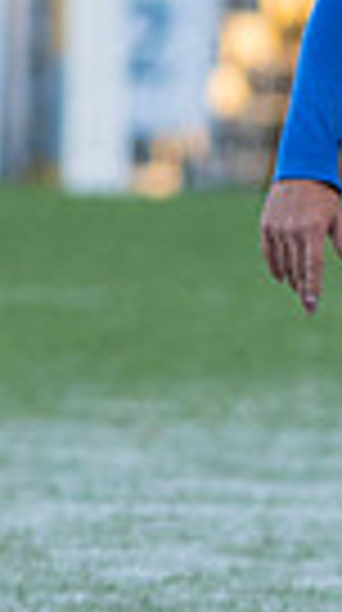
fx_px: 32680
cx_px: 1161
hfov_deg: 0.6
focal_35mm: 2017
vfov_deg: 1.1
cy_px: -34
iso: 800
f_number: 4.5
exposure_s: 1/1000
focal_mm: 300
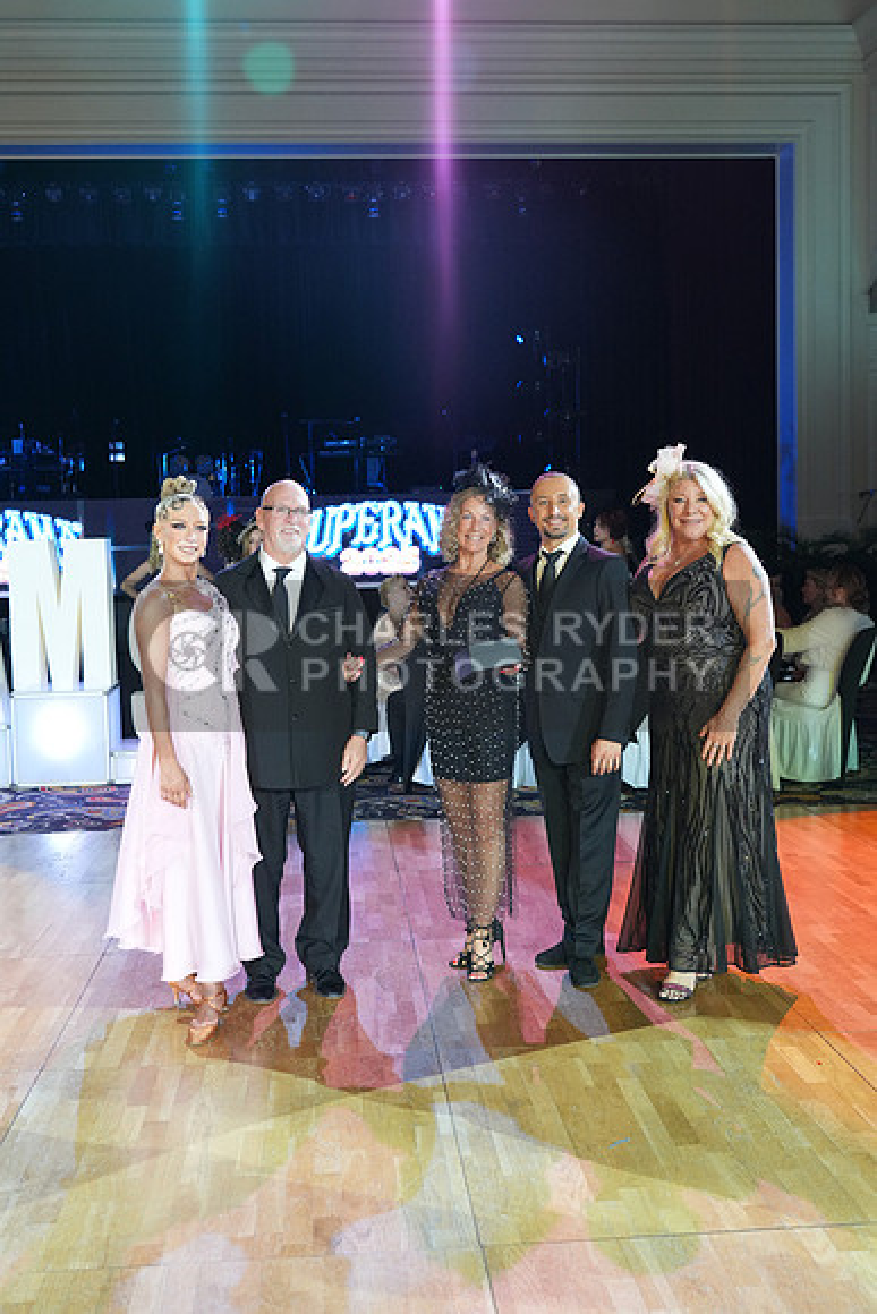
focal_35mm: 36
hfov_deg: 36.9
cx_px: 438
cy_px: 657
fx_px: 1315
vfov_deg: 53.1
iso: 2000
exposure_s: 1/250
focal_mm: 36
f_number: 4.5
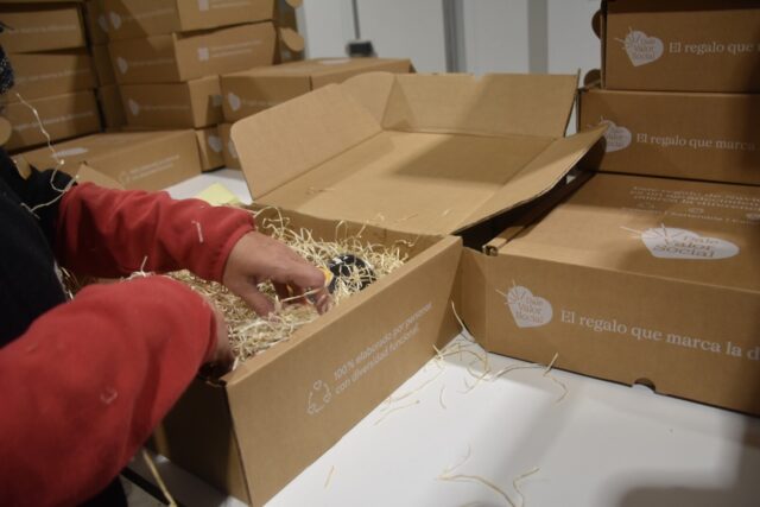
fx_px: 633
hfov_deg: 61.9
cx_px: 380
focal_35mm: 30
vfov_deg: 43.6
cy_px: 254
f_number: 4.5
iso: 800
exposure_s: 1/100
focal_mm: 20
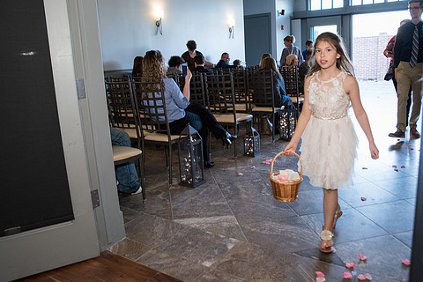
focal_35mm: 29
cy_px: 140
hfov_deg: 63.5
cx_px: 233
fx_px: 341
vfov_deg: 45.0
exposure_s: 1/160
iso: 1250
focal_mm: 24
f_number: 3.5
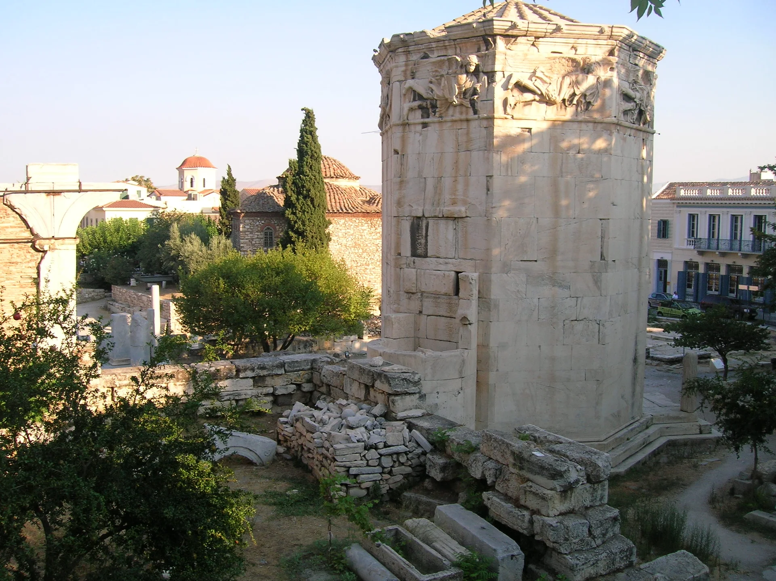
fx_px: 762
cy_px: 290
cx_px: 388
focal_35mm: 34
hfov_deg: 54.0
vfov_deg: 41.7
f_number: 4.9
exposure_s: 1/147
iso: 50
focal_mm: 5.7
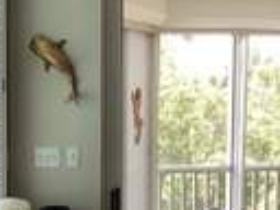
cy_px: 214
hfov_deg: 16.8
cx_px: 37
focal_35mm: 116
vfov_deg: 12.6
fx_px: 938
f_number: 2.4
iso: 64
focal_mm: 3.3
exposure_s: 1/60
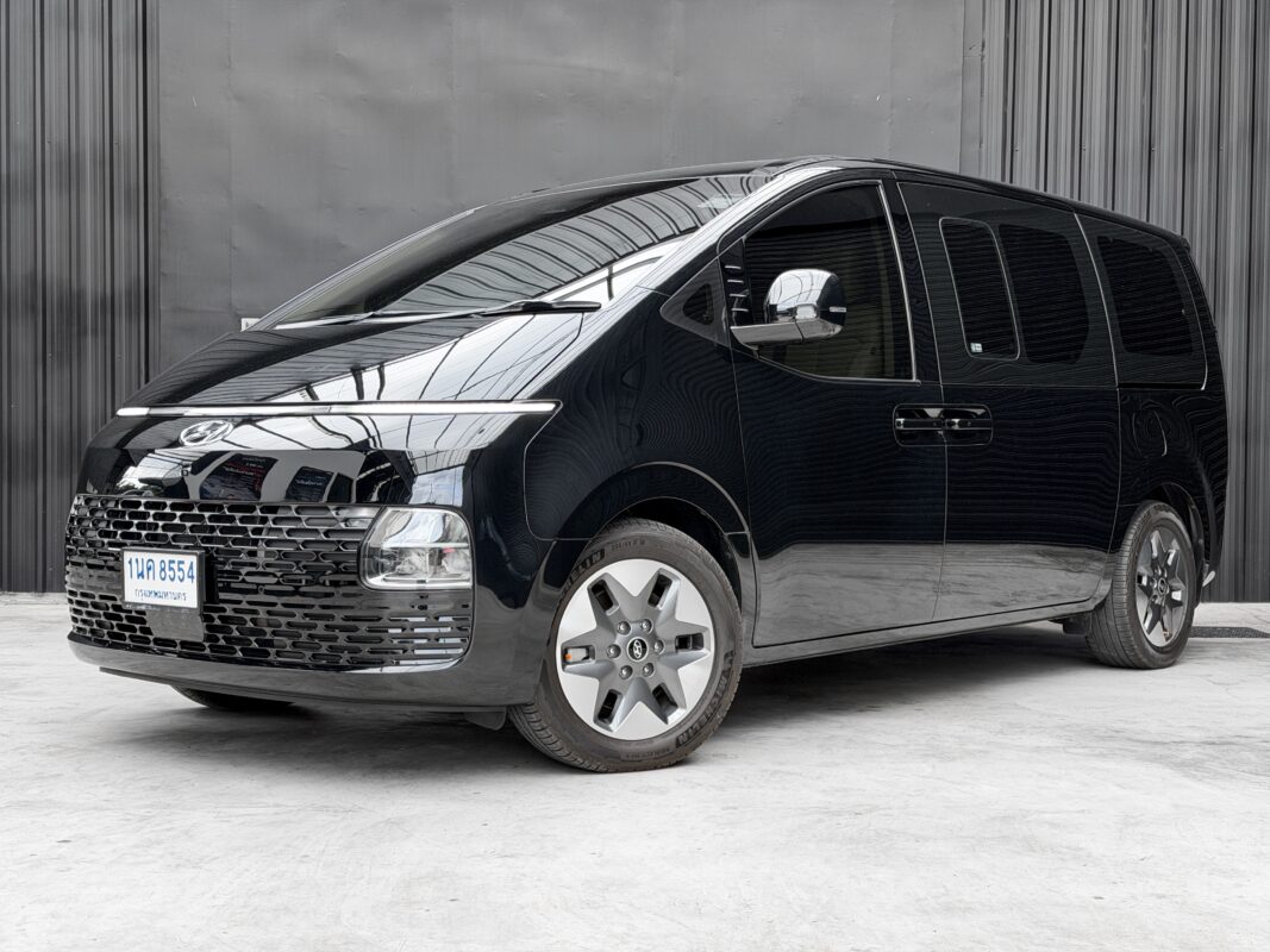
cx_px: 635
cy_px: 476
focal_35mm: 48
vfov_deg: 30.3
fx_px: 1761
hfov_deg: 39.7
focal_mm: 6.76
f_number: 1.8
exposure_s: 1/270
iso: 64
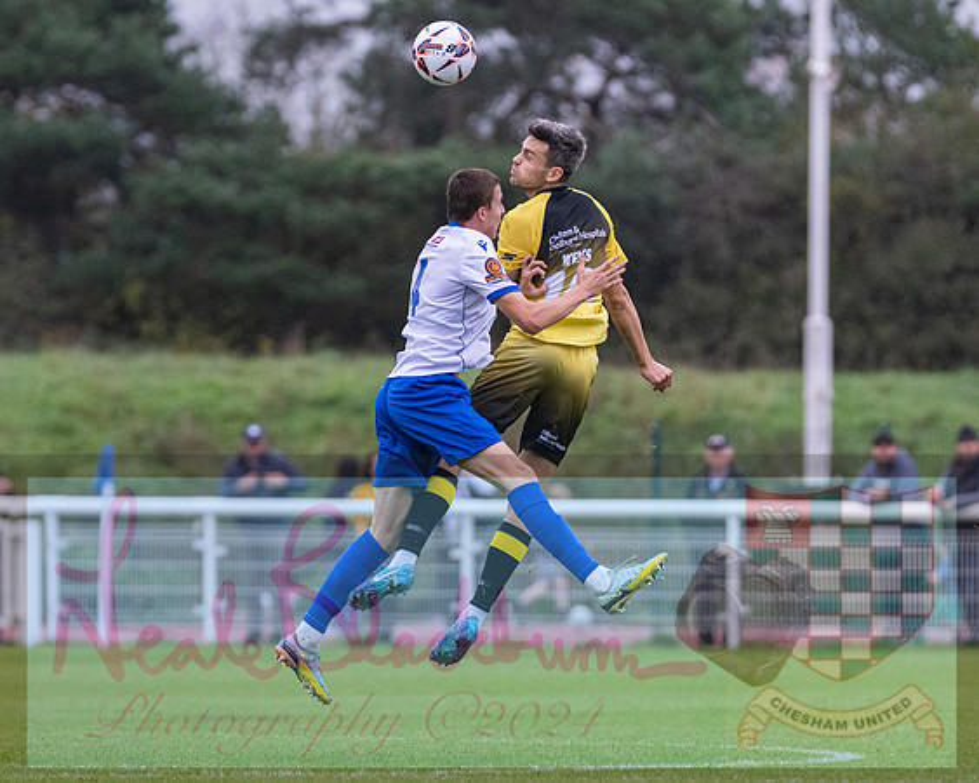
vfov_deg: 3.1
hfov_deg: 3.9
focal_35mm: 495
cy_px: 437
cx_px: 467
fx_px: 14335
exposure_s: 1/1600
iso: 1600
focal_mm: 240
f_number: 2.8
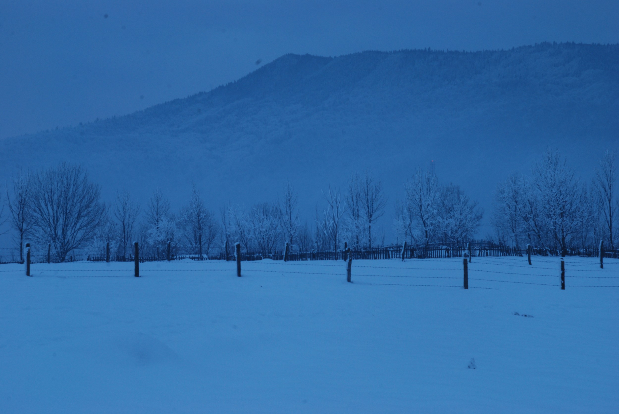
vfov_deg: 18.2
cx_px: 310
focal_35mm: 75
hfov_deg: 27.0
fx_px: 1291
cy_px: 207
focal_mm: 50
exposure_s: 1/2.5
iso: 250
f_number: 22
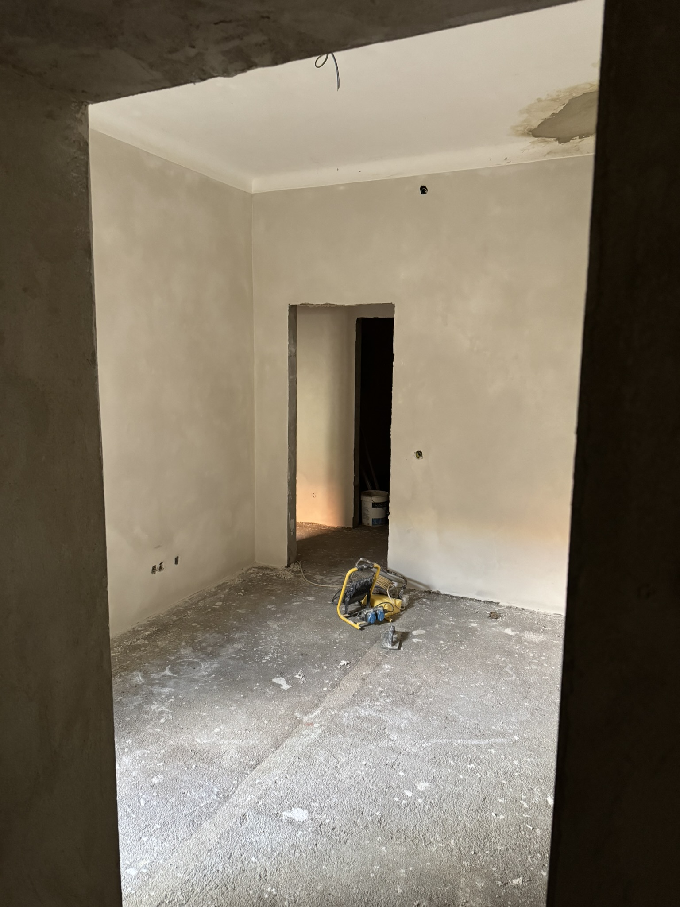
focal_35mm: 24
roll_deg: -1.7
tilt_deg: -7.9
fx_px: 629
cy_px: 454
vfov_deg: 71.6
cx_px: 340
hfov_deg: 56.8
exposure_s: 1/60
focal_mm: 6.76
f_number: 1.78
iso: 800
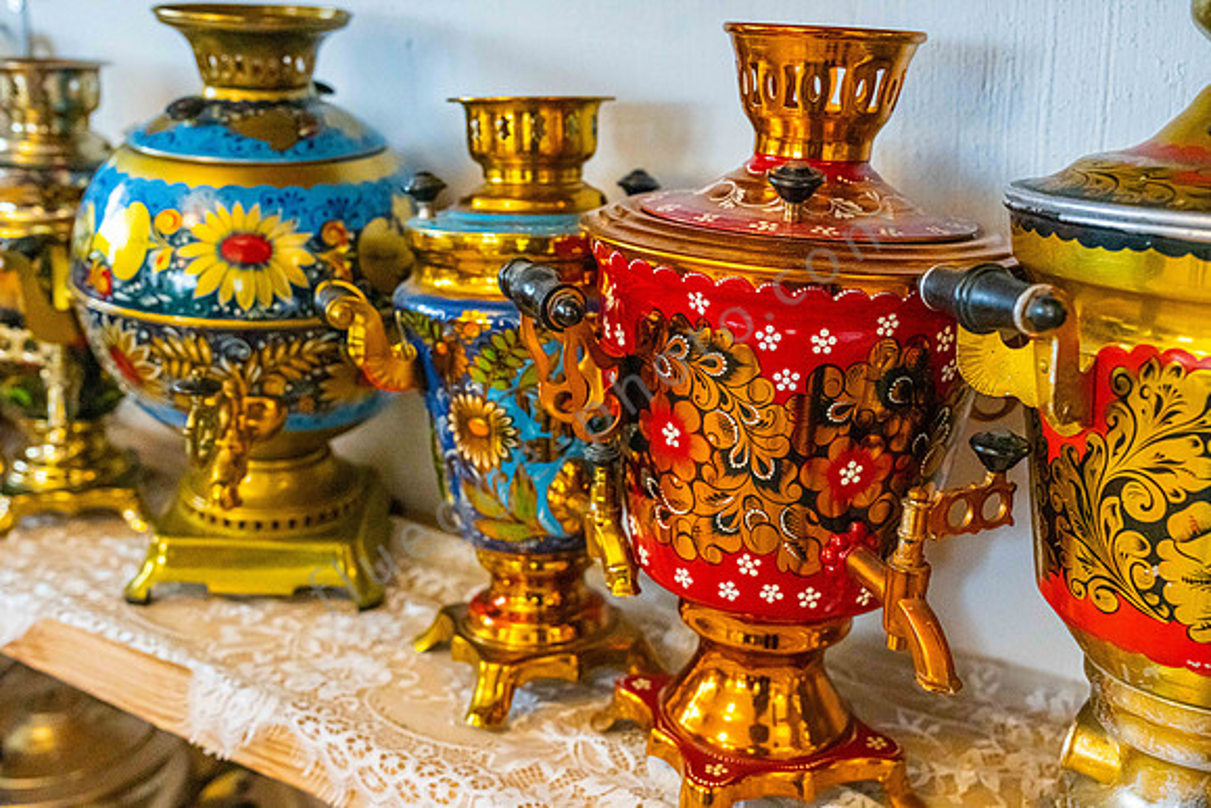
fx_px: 1279
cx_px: 606
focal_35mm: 38
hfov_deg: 50.7
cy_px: 404
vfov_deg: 35.1
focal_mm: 38
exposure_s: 1/125
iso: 10000
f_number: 5
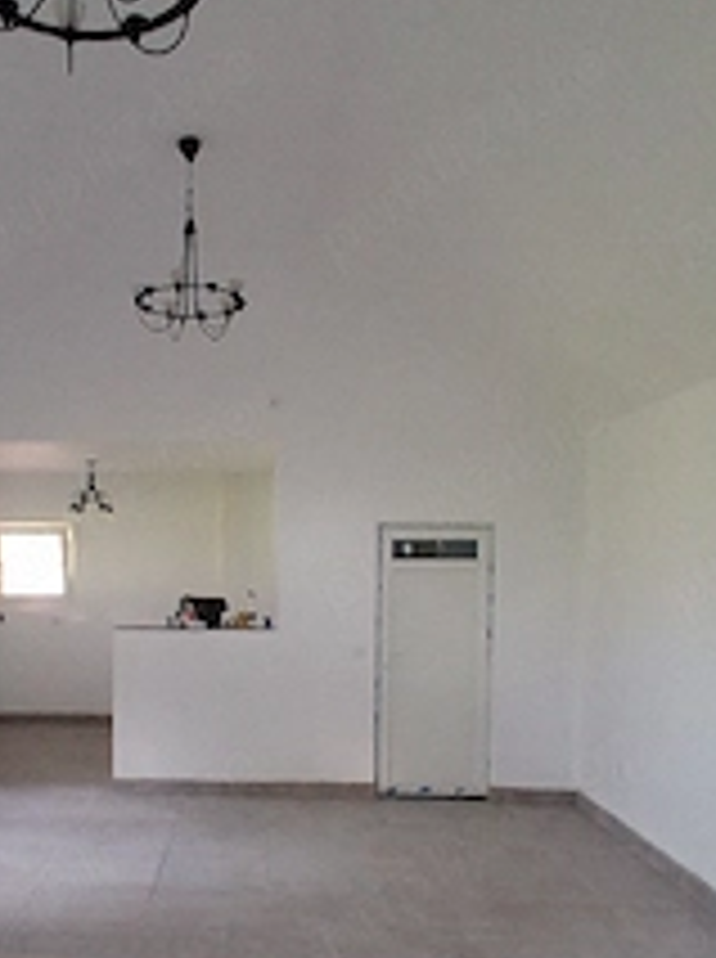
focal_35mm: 32
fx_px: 885
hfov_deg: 43.0
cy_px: 558
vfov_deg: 56.6
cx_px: 203
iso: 250
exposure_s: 1/50
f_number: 2.2
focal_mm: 1.4
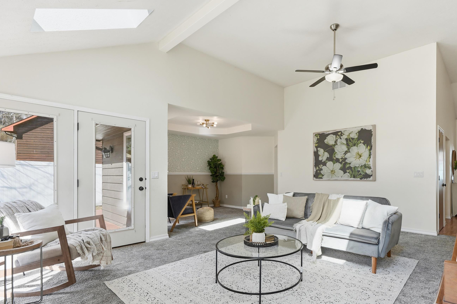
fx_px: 241
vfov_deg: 64.1
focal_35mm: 19
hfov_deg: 86.3
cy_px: 178
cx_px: 263
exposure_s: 1/200
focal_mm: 16
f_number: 8
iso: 100
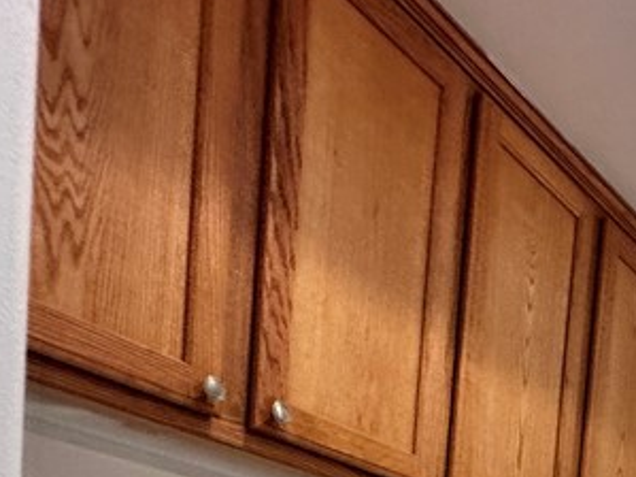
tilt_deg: -4.1
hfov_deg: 36.5
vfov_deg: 22.9
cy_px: 764
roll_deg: -5.7
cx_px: 606
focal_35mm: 48
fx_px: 882
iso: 160
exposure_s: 1/120
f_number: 2.2
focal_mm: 2.22
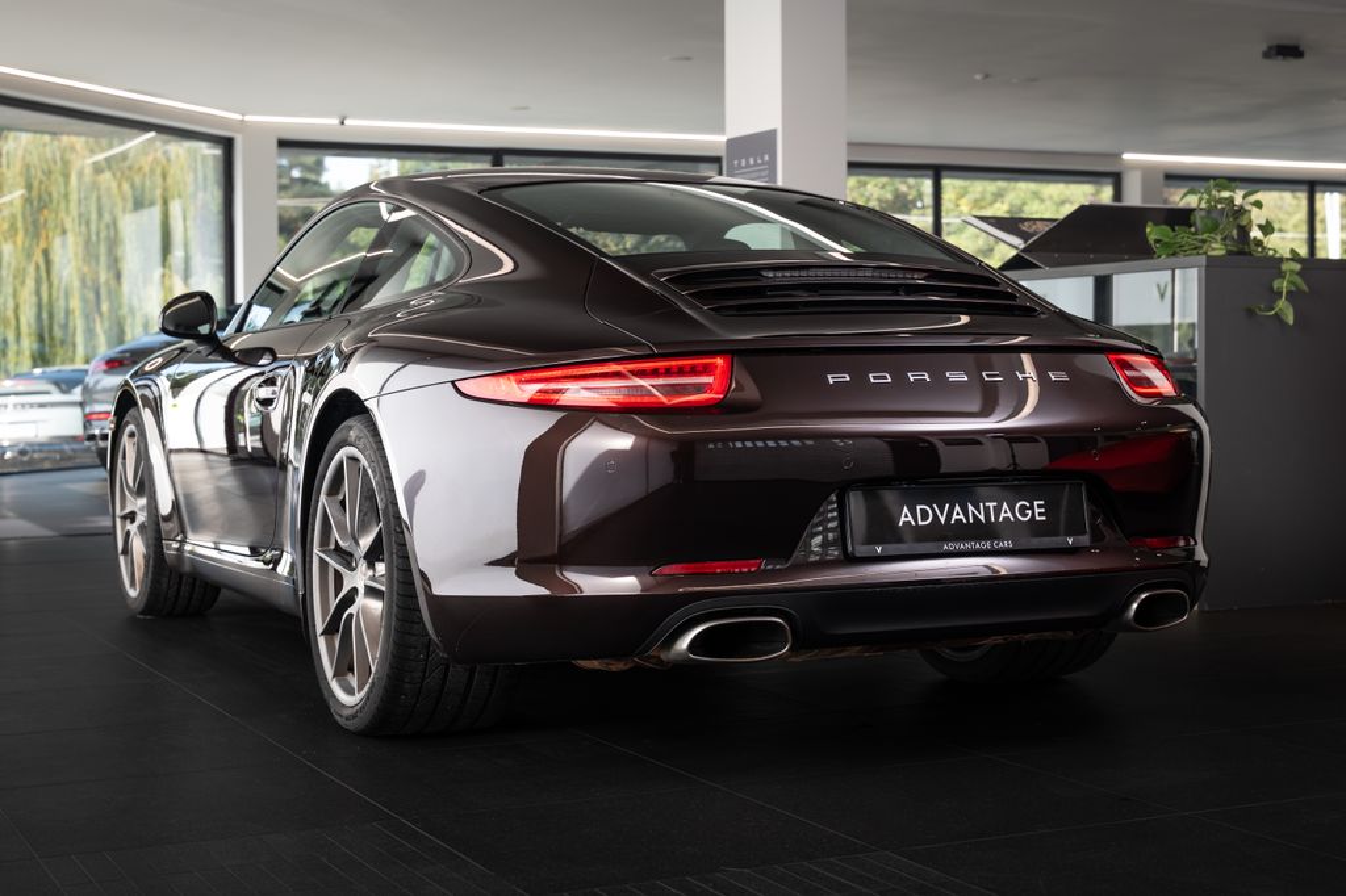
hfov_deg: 36.4
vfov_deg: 24.7
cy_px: 429
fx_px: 2047
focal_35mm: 55
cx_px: 697
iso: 200
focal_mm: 49
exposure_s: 1/50
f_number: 5
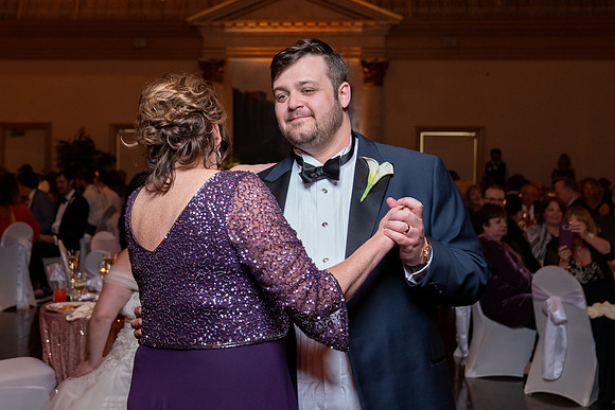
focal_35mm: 56
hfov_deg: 35.2
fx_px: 960
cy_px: 188
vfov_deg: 24.1
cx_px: 208
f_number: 4
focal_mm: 42
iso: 2000
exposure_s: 1/100
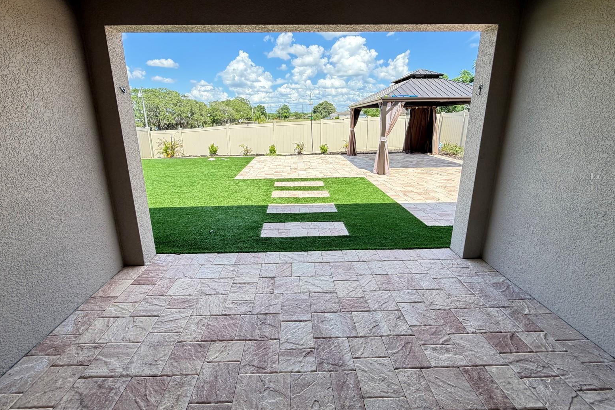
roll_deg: +1.3
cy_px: 176
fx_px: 256
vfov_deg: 76.9
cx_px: 300
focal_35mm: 15
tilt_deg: -14.0
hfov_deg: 100.4
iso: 50
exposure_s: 1/224
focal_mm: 2.22
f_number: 2.2
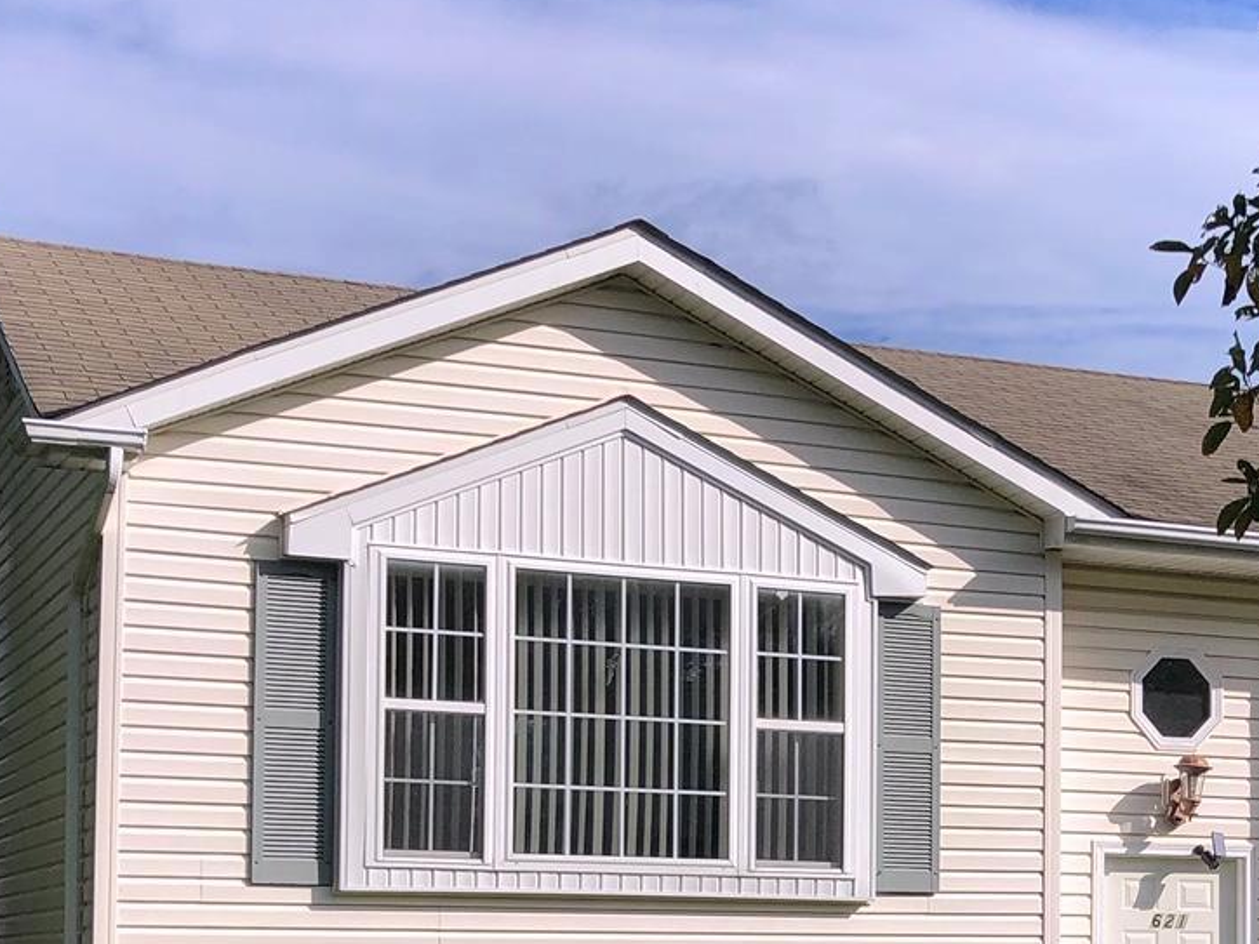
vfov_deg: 18.5
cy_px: 913
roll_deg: +0.6
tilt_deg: +2.3
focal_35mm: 78
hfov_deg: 24.0
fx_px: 2837
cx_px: 1229
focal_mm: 3.99
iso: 20
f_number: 1.8
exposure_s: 1/2433
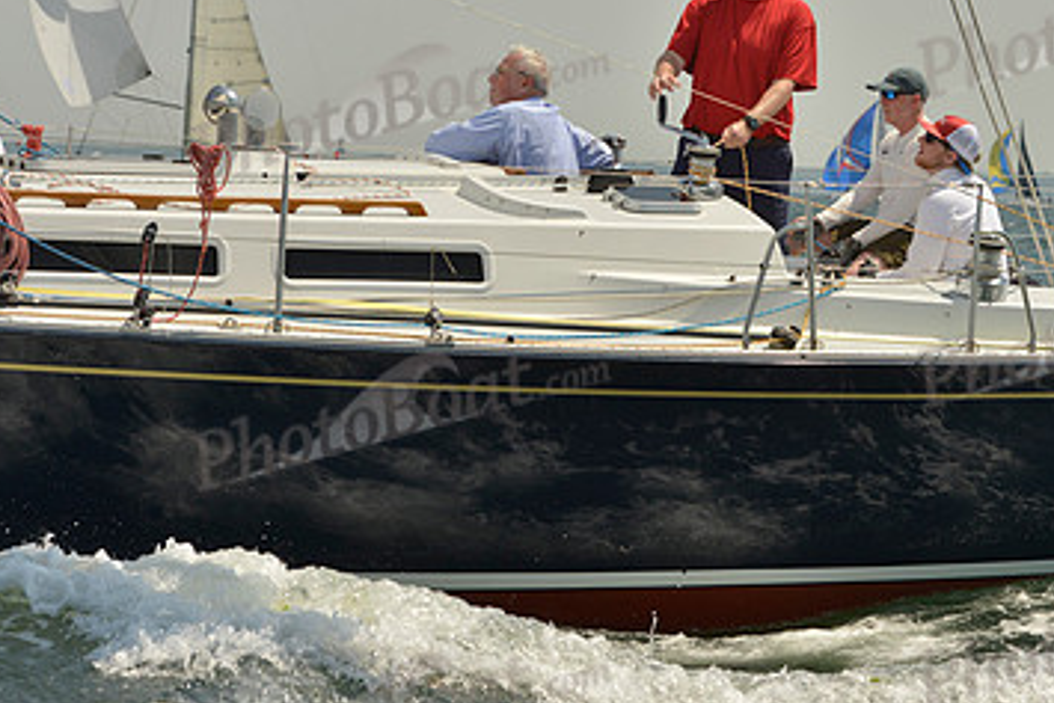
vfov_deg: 9.3
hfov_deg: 13.9
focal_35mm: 147
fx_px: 4305
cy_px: 218
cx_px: 766
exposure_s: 1/1250
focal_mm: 90
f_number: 8
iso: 200
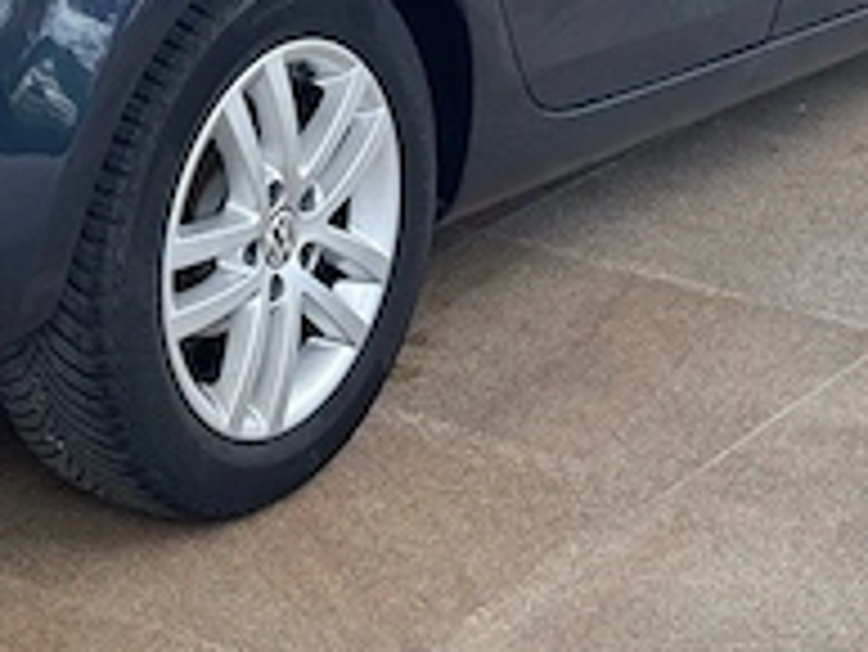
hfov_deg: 13.2
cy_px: -328
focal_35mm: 149
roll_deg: -0.3
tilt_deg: -11.1
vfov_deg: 9.7
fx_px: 3739
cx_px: 202
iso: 64
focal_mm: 6.76
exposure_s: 1/926
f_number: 1.78
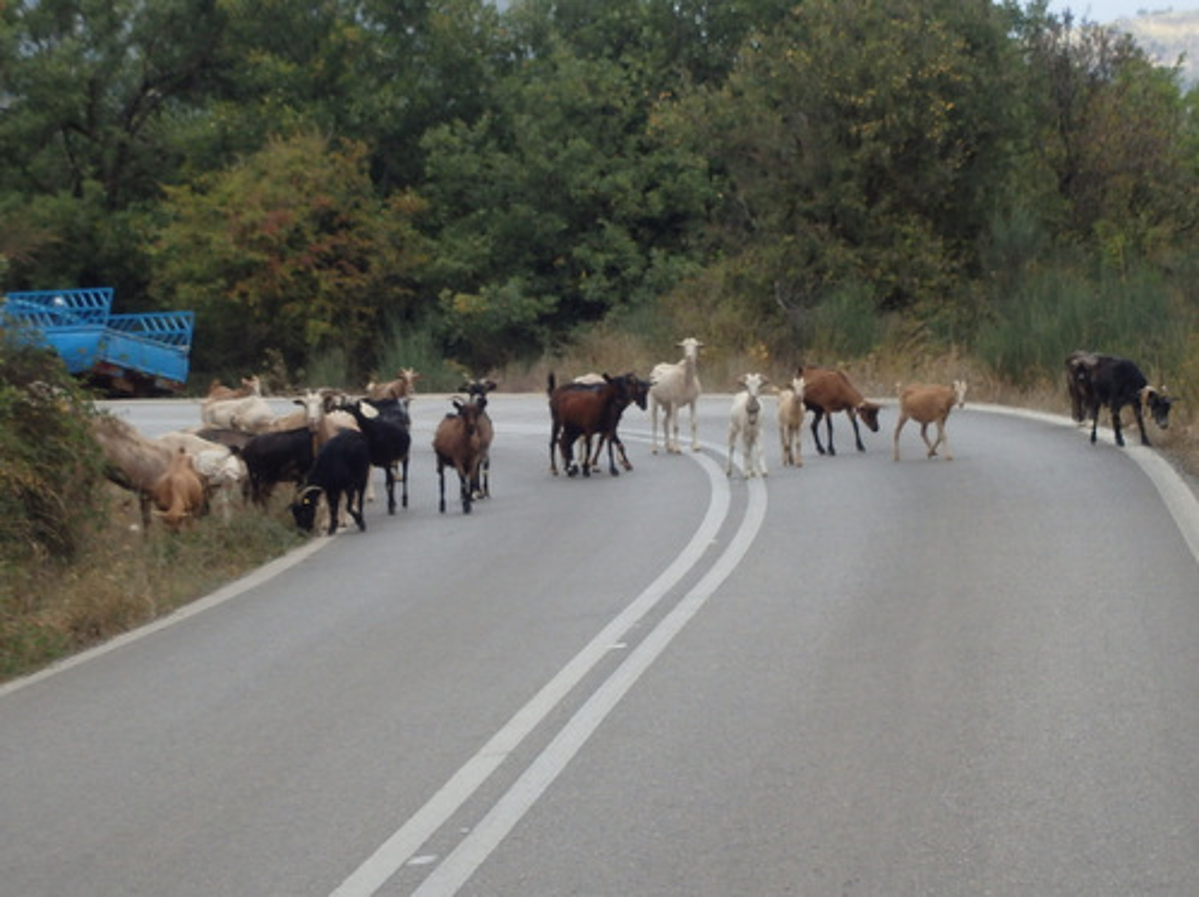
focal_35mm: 118
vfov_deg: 12.5
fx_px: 4083
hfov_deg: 16.7
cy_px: 448
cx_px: 600
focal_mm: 21.2
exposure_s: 1/250
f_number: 5.5
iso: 160
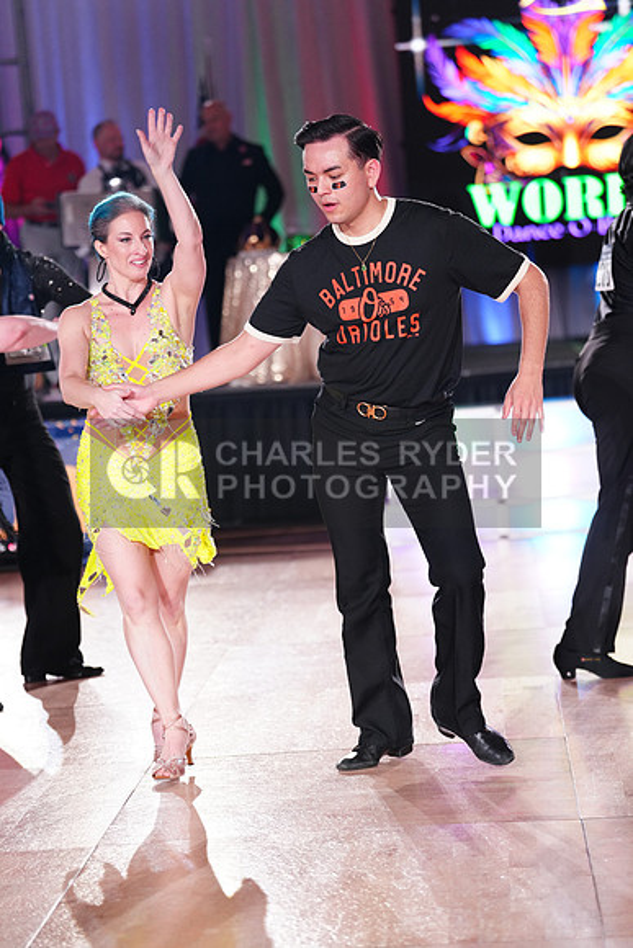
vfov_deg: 20.0
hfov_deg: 13.4
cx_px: 316
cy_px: 474
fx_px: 2688
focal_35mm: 102
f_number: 2.8
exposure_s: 1/500
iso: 2000
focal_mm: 102
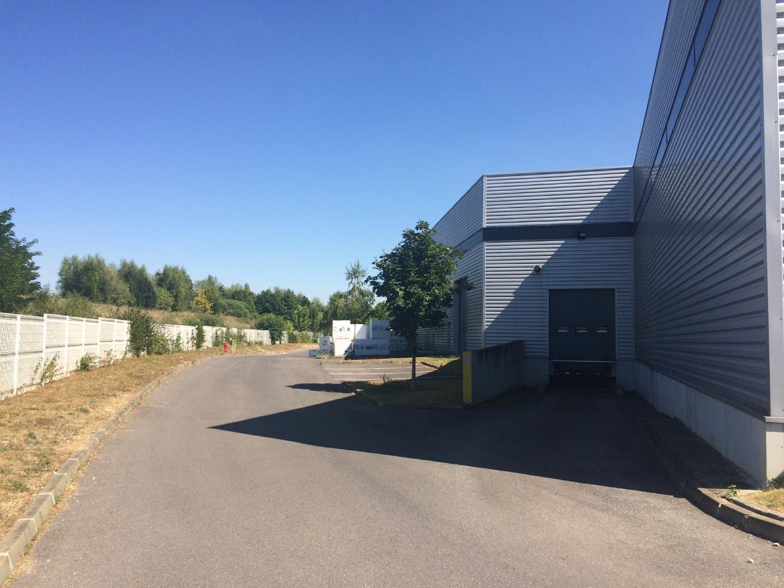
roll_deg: -0.3
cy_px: 294
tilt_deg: +2.1
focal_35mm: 29
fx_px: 657
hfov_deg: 61.7
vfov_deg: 48.2
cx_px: 392
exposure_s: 1/1866
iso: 32
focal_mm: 4.15
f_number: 2.2
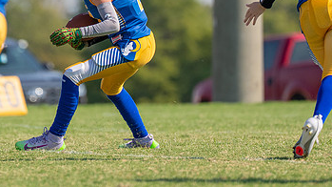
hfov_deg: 3.0
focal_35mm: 718
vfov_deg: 1.7
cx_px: 66
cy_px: 0
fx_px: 6318
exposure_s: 1/3200
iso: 160
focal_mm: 200
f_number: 2.8
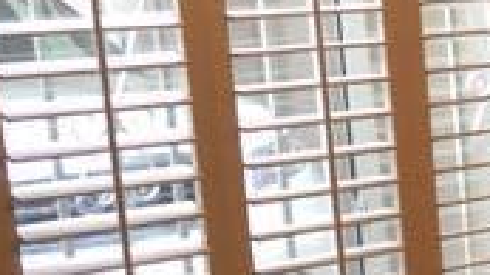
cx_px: 736
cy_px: 252
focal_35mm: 117
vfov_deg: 10.3
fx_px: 1519
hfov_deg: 16.6
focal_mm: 4.15
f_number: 2.2
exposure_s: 1/30
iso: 64
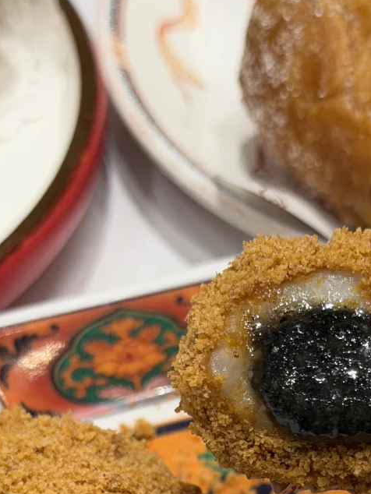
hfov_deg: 13.5
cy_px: 539
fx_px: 1557
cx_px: 277
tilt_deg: -50.4
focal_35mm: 109
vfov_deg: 17.4
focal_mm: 6.76
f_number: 1.78
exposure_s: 1/100
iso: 100
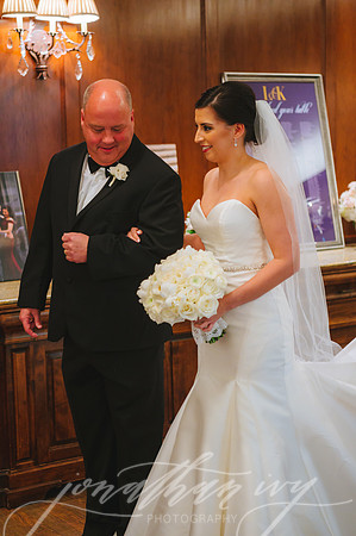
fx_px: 1041
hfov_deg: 19.4
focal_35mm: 70
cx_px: 178
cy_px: 268
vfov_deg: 28.9
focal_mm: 70
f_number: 2.8
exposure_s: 1/125
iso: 2500
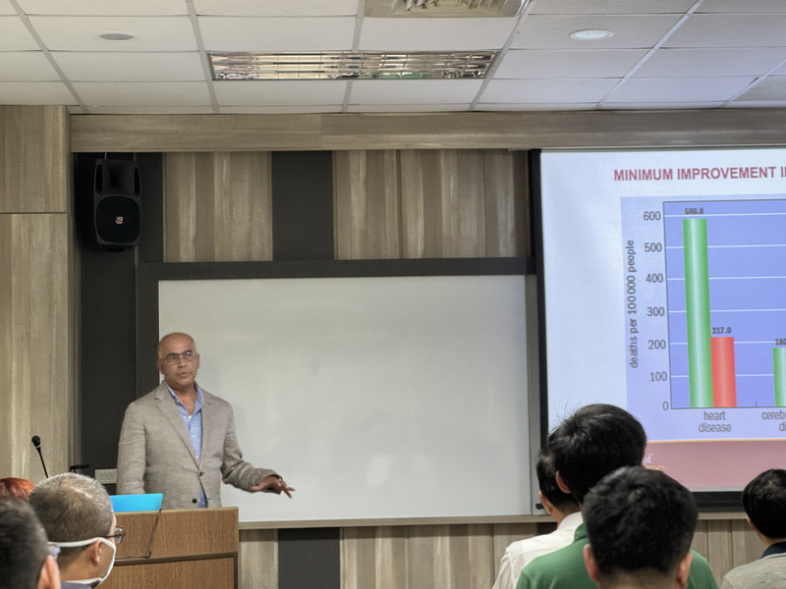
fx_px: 1748
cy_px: 294
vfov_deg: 19.1
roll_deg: +0.7
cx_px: 393
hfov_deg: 25.3
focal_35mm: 77
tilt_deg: +5.1
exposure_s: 1/40
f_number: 2.8
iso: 500
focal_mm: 9
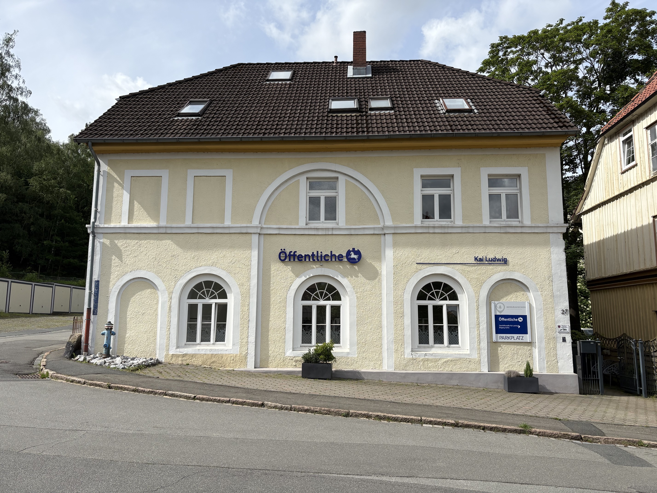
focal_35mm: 26
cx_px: 328
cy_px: 246
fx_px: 493
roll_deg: +0.1
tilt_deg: +8.6
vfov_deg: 53.1
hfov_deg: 67.3
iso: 50
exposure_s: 1/4065
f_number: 1.6
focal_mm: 5.96
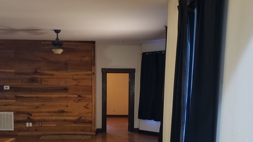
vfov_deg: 26.5
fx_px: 295
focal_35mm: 44
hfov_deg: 46.4
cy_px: 115
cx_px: 121
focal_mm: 4.3
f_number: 1.5
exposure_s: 1/12
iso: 250
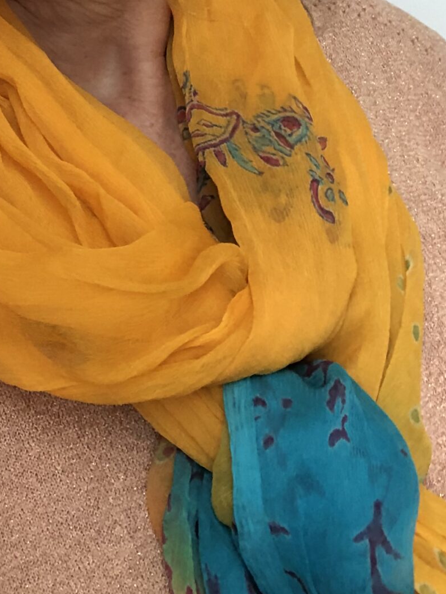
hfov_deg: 18.8
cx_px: 121
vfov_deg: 23.0
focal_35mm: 78
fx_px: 1338
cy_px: -118
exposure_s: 1/60
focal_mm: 2.87
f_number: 2.2
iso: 125
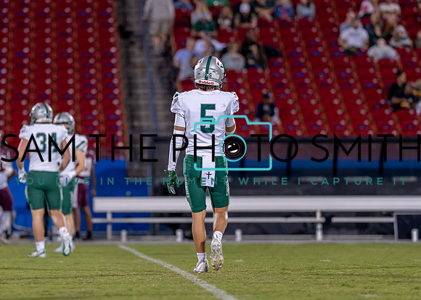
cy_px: 143
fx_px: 3376
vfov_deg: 5.1
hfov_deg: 7.1
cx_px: 168
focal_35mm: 282
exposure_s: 1/1000
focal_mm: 135
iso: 800
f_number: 1.8
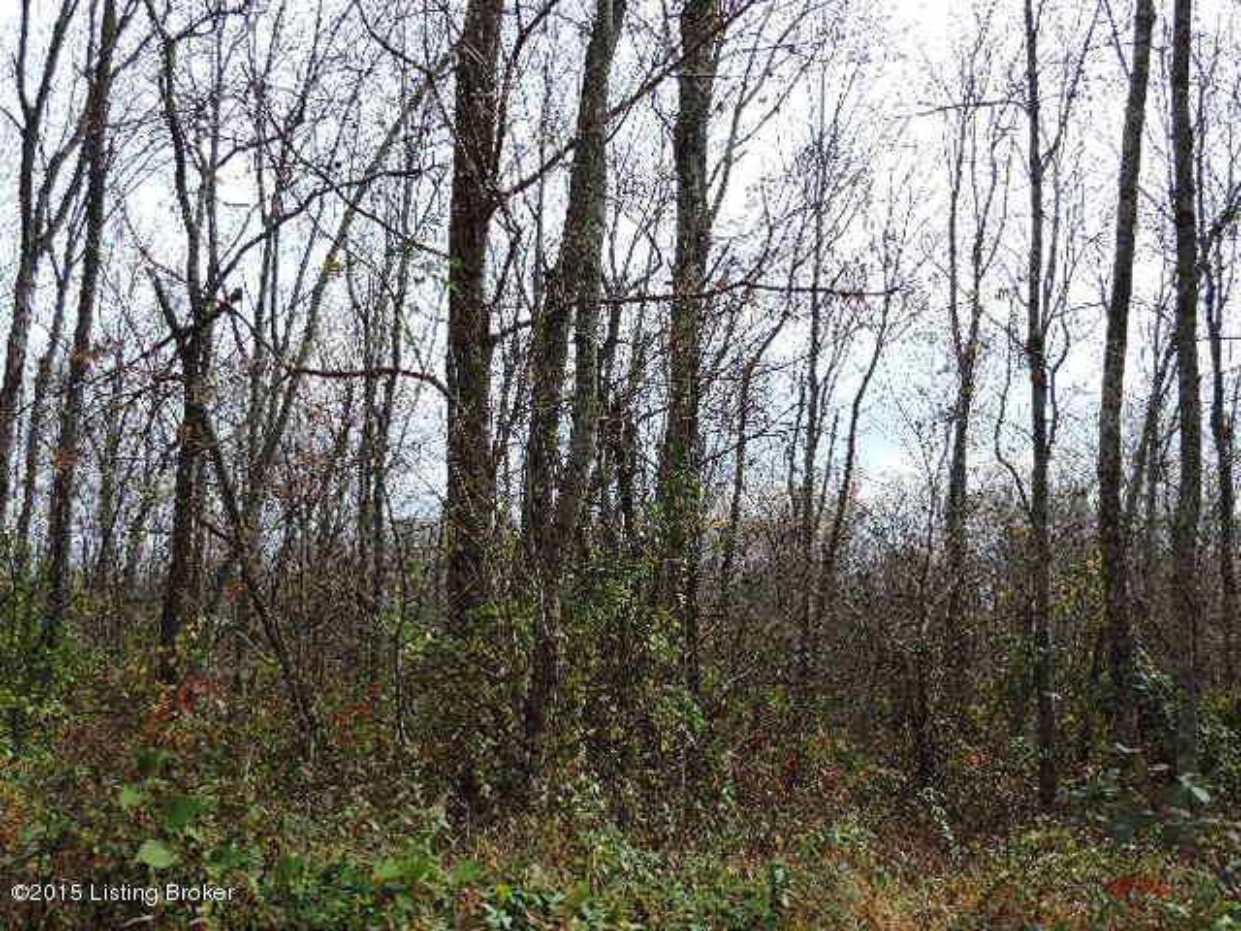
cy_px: 466
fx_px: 1434
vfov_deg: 36.0
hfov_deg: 46.8
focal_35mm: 40
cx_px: 620
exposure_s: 1/500
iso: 80
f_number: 3.3
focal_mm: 7.1
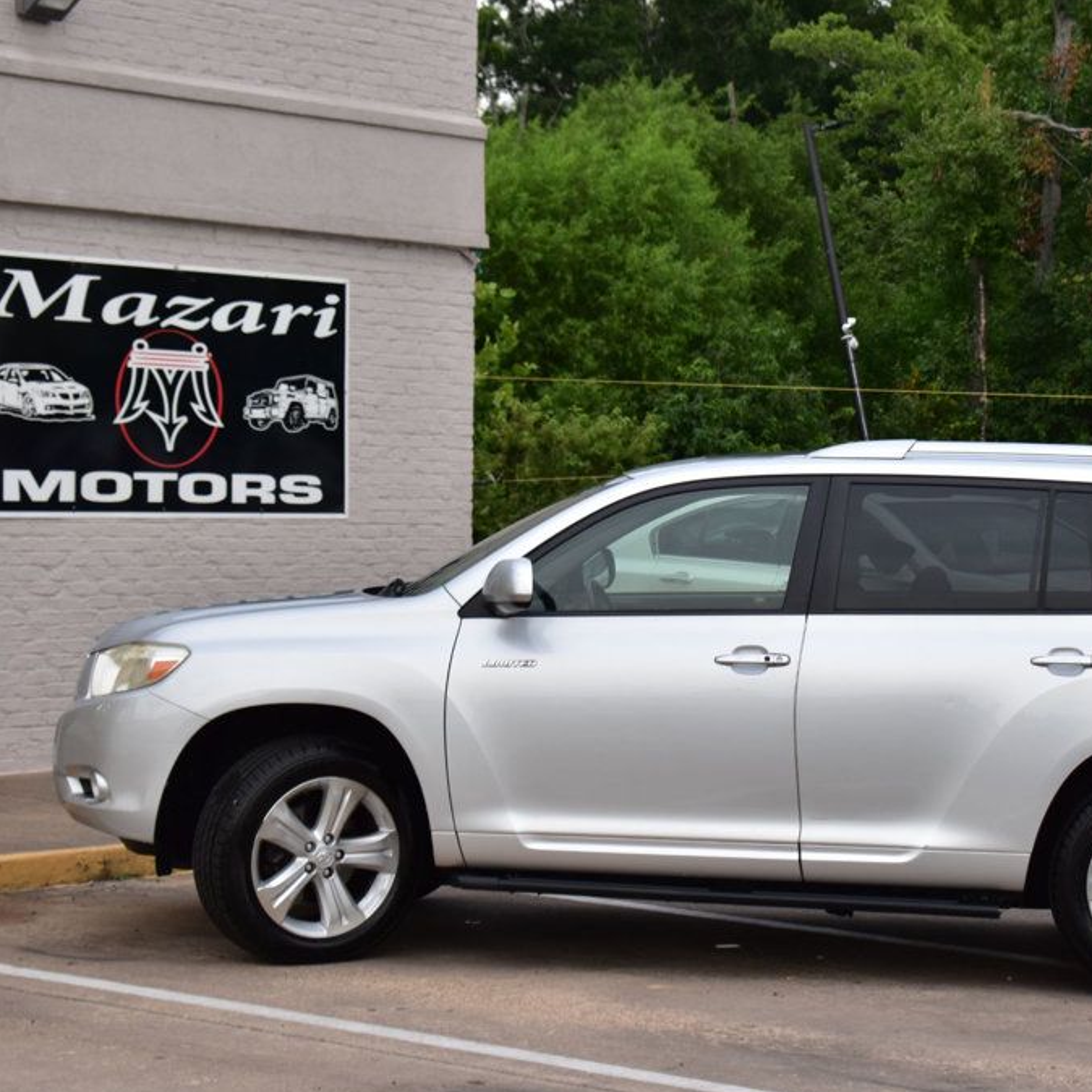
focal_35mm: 93
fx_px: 3319
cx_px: 802
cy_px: 551
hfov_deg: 18.6
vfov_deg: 18.7
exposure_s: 1/25
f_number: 7.1
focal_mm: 48
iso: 400
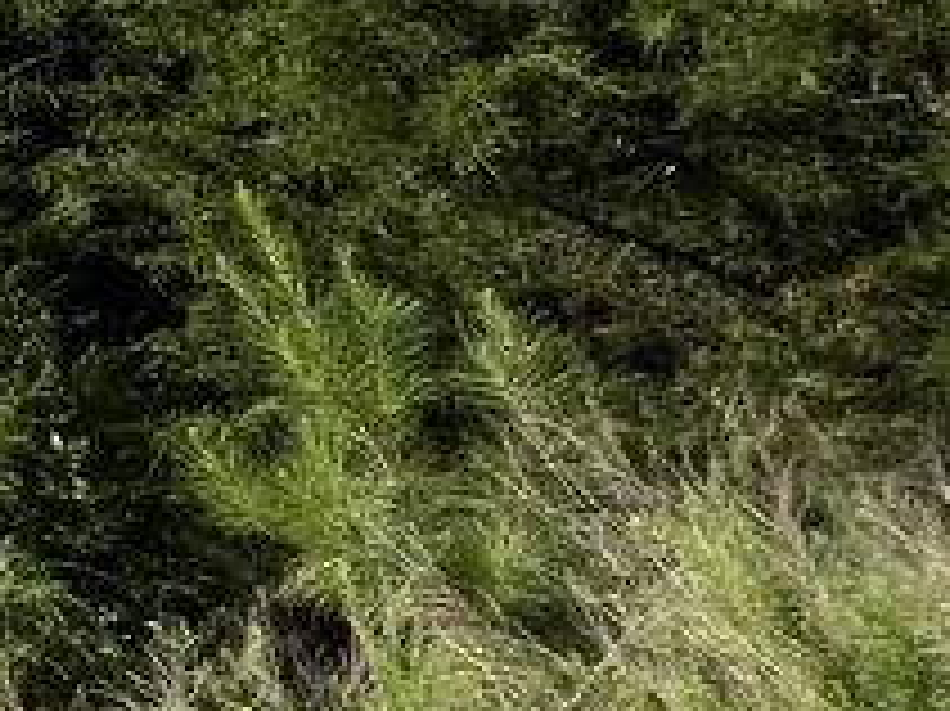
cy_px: -22
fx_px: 1728
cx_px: -1121
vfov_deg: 22.3
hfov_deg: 17.2
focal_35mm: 63
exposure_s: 1/1845
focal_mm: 1.57
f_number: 1.8
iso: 32
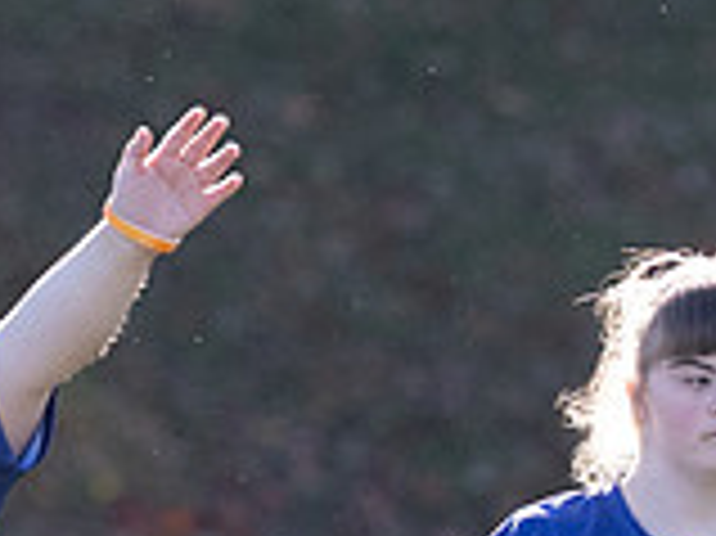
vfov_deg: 1.0
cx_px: -73
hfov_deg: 1.3
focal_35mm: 1551
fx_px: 32057
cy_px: 901
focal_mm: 200
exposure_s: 1/1600
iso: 900
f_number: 4
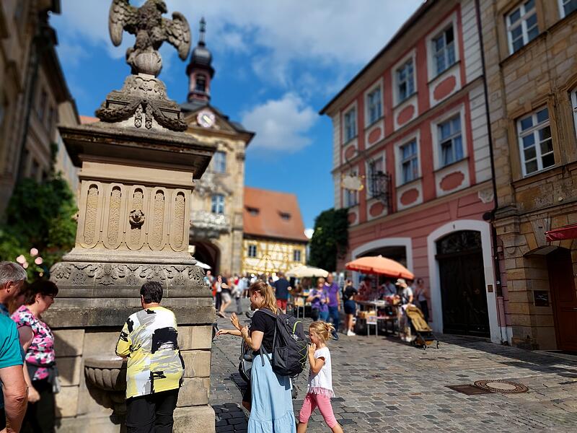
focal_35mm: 25
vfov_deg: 54.9
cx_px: 288
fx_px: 417
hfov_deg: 69.4
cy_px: 216
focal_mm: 5.23
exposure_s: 1/1939
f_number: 1.8
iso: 40
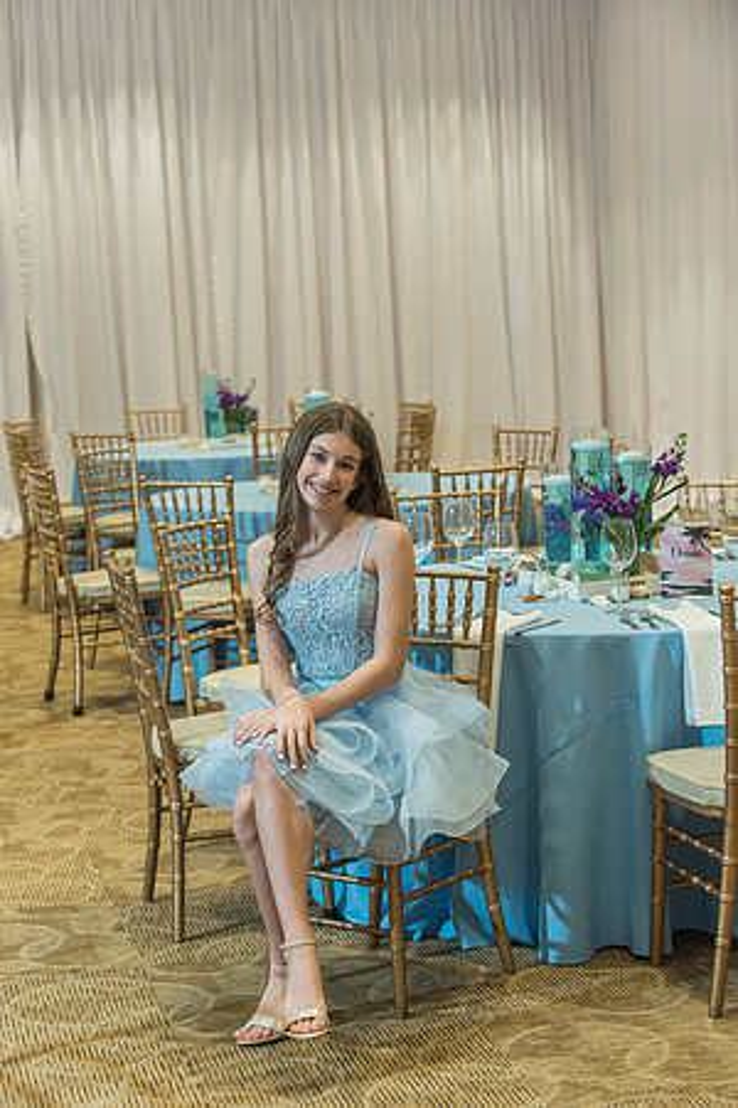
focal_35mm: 70
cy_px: 554
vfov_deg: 28.8
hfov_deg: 19.5
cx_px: 369
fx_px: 2152
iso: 800
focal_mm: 70
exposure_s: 1/100
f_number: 4
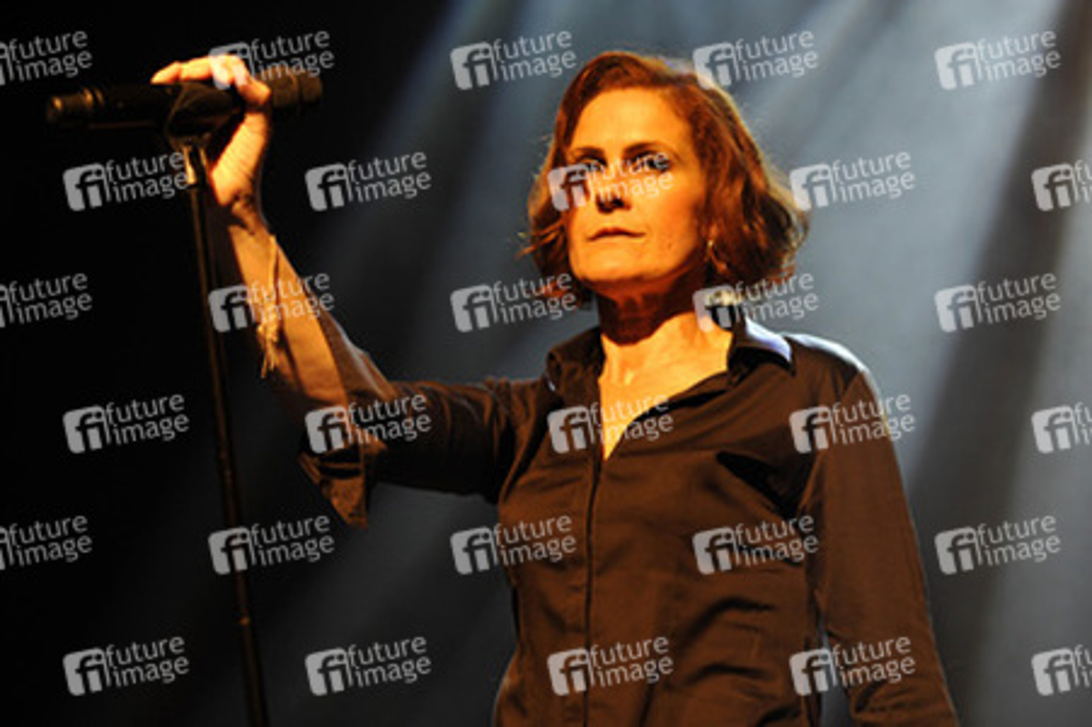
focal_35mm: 85
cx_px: 546
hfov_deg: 23.9
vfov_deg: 16.0
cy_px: 364
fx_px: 2576
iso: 1600
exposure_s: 1/200
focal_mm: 85
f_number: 3.2
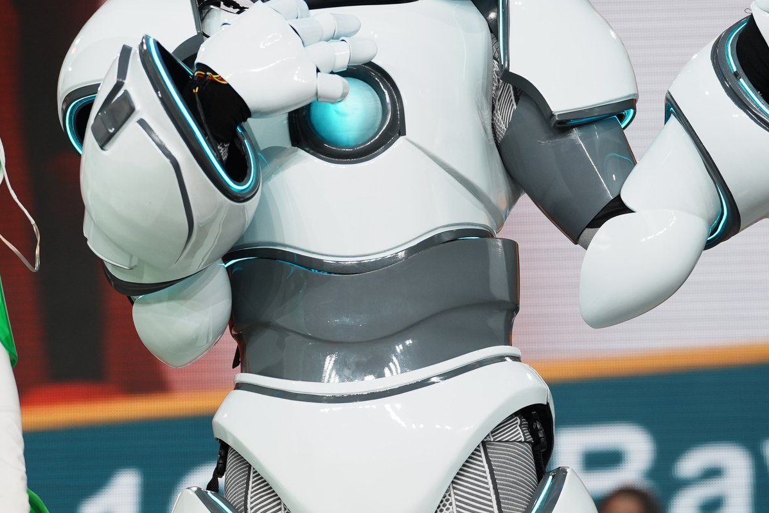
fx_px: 3610
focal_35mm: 169
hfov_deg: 12.1
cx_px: 166
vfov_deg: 8.1
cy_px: 171
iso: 400
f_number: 2.5
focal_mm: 79
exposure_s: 1/1000
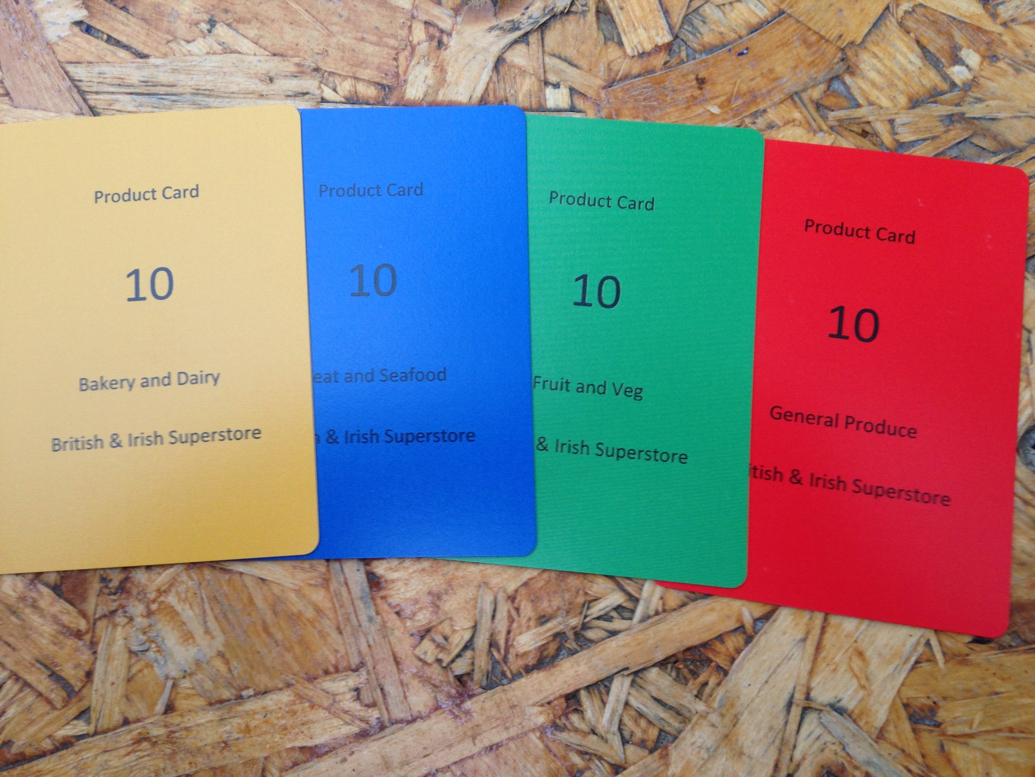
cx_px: 518
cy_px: 388
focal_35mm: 33
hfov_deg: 55.4
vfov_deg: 42.9
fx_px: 987
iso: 50
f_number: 2.4
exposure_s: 1/120
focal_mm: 4.12
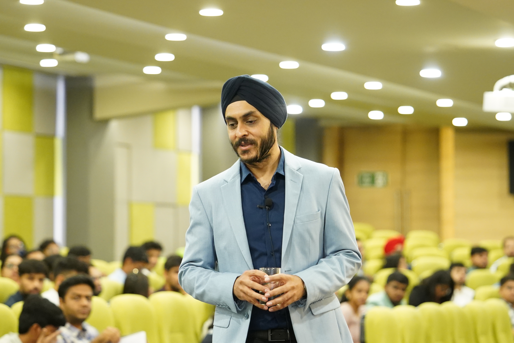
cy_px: 172
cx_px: 257
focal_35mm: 141
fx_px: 2013
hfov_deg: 14.6
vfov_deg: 9.7
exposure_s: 1/160
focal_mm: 94
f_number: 2.8
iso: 5000
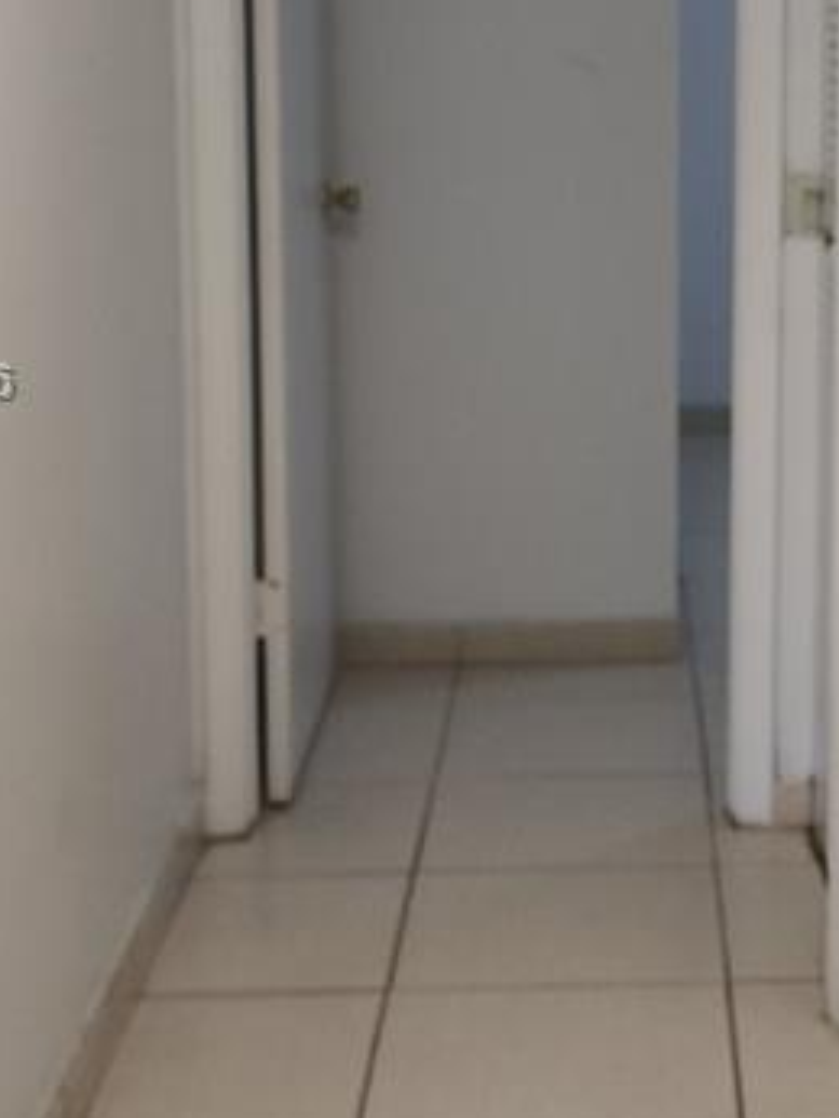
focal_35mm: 80
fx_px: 2584
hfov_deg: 17.9
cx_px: 871
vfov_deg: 24.3
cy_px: 386
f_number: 1.8
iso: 50
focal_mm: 6.4
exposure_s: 1/60
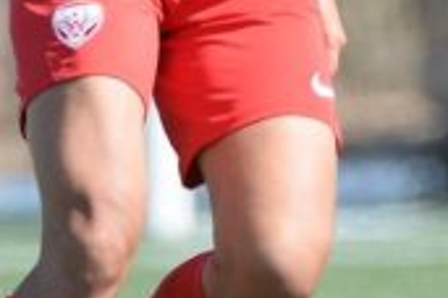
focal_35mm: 2388
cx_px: 118
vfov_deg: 0.6
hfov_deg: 0.9
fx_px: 29715
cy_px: -141
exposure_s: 1/1000
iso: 250
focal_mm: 400
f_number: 4.5
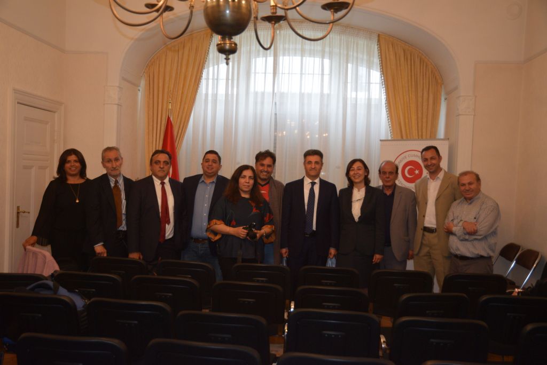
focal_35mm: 33
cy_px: 182
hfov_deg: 57.2
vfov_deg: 40.0
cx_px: 274
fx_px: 502
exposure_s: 1/60
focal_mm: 22
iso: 1100
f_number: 4
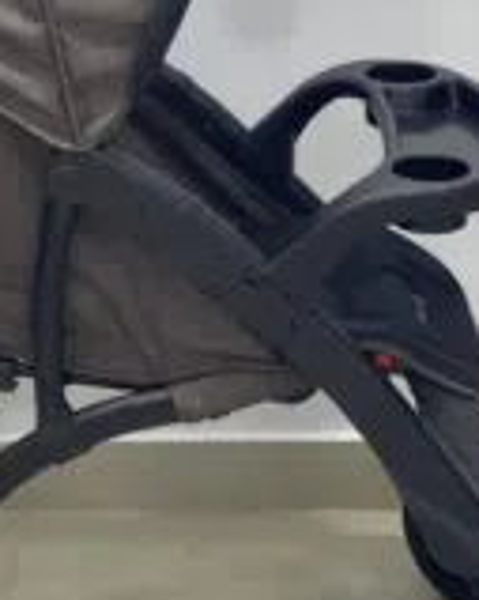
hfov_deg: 9.8
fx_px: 2785
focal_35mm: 157
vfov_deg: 12.2
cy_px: 113
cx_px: 132
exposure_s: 1/100
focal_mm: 7.5
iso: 160
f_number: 2.2
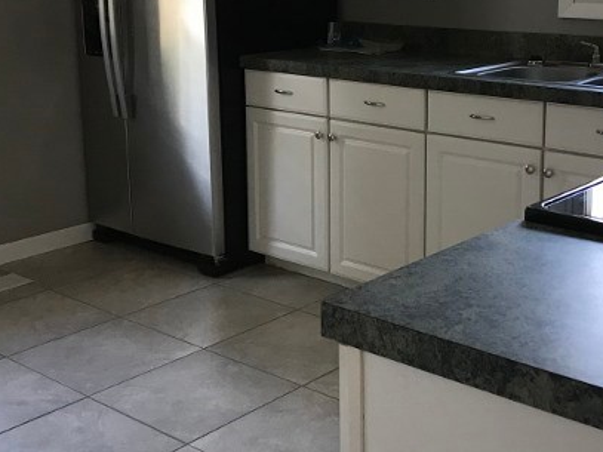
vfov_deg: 26.3
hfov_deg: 34.7
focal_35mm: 55
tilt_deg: -11.6
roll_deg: -0.1
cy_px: 126
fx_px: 958
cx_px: 387
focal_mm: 3.99
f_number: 1.8
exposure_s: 1/24
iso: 40
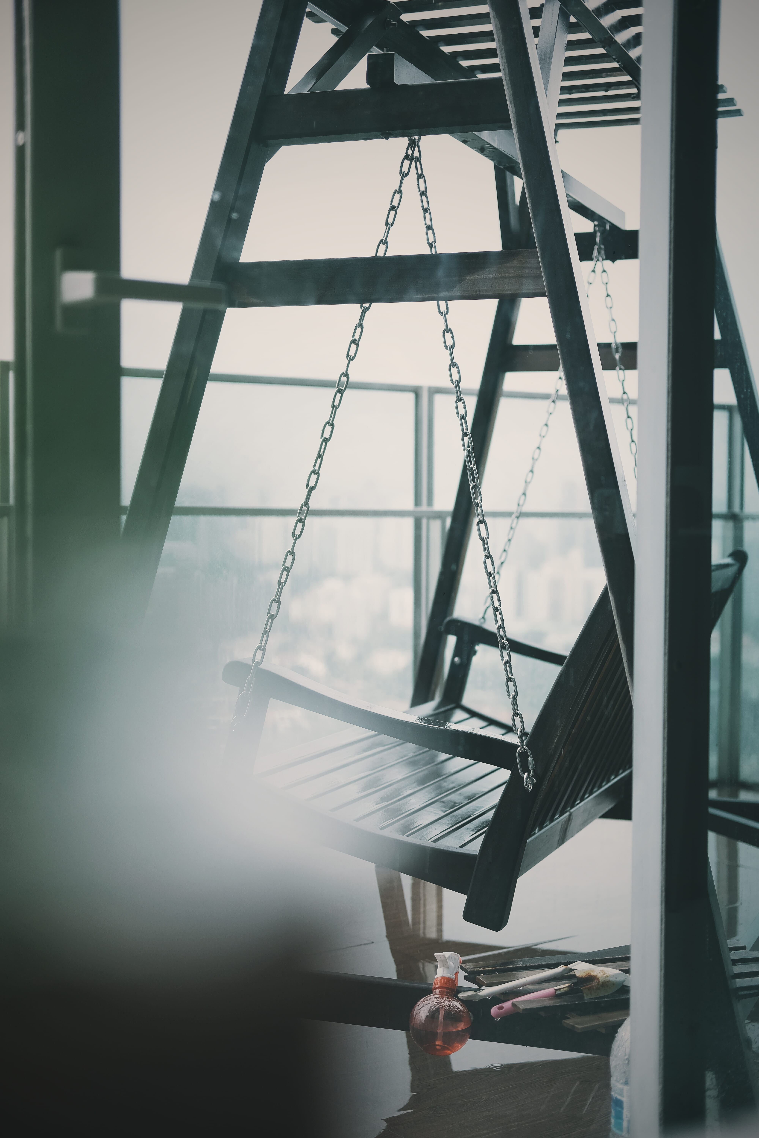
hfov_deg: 25.5
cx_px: 380
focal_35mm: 53
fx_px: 1676
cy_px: 569
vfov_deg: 37.5
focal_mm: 35
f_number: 2
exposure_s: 1/500
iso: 200
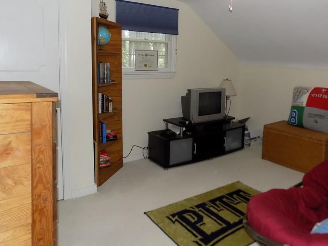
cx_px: 195
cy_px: 93
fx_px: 275
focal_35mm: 29
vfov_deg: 47.8
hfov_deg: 61.2
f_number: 3.1
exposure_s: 1/30
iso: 200
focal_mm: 4
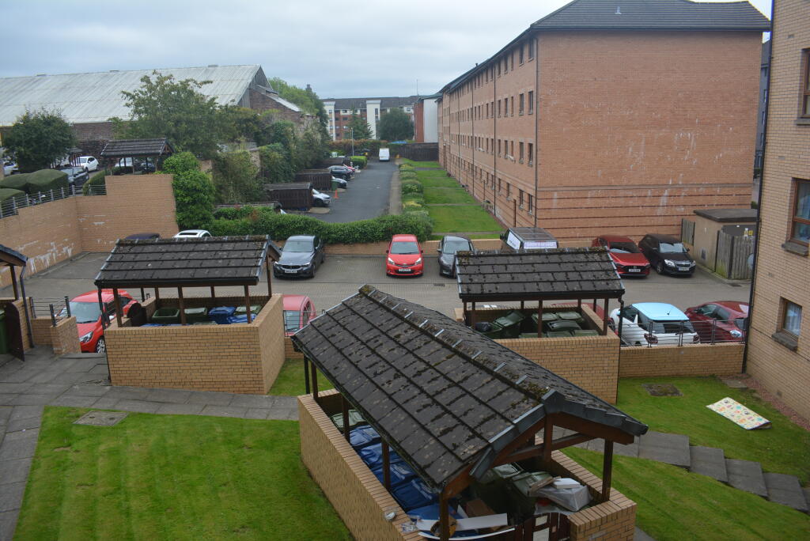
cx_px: 405
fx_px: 608
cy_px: 270
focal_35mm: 27
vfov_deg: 48.0
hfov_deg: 67.4
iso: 200
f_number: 6.3
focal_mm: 18
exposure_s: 1/160
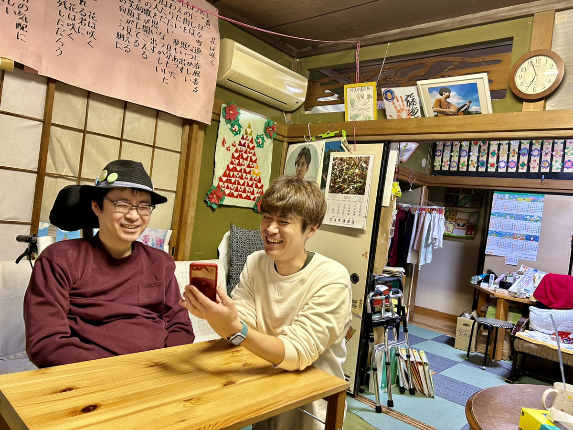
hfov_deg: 67.3
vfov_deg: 53.1
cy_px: 215
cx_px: 286
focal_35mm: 26
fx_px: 430
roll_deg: -6.9
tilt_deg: -0.1
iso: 200
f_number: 1.5
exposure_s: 1/50
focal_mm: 5.7
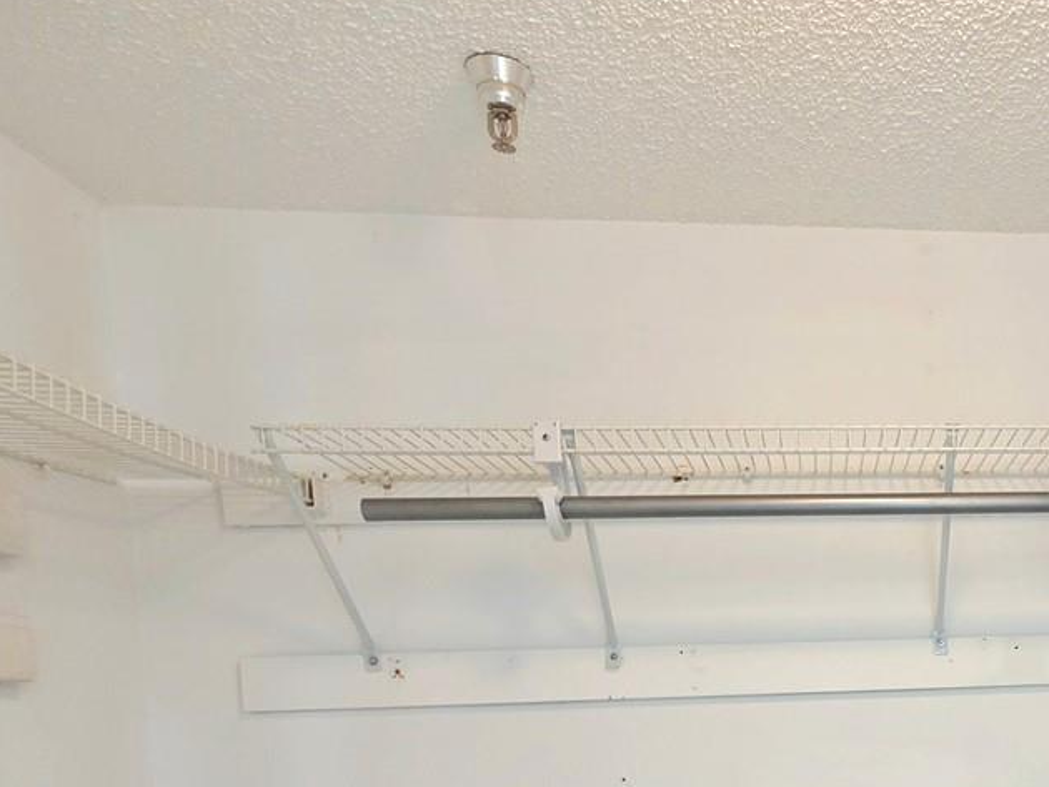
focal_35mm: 33
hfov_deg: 47.5
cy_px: 815
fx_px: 1000
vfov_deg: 37.6
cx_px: 1009
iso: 200
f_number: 1.9
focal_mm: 2.2
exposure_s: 1/60.2
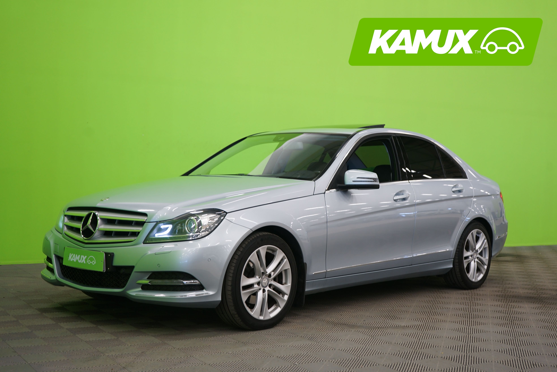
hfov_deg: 41.9
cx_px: 278
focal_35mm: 47
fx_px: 727
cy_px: 186
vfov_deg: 28.6
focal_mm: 47
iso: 400
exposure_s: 1/10
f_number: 4.5
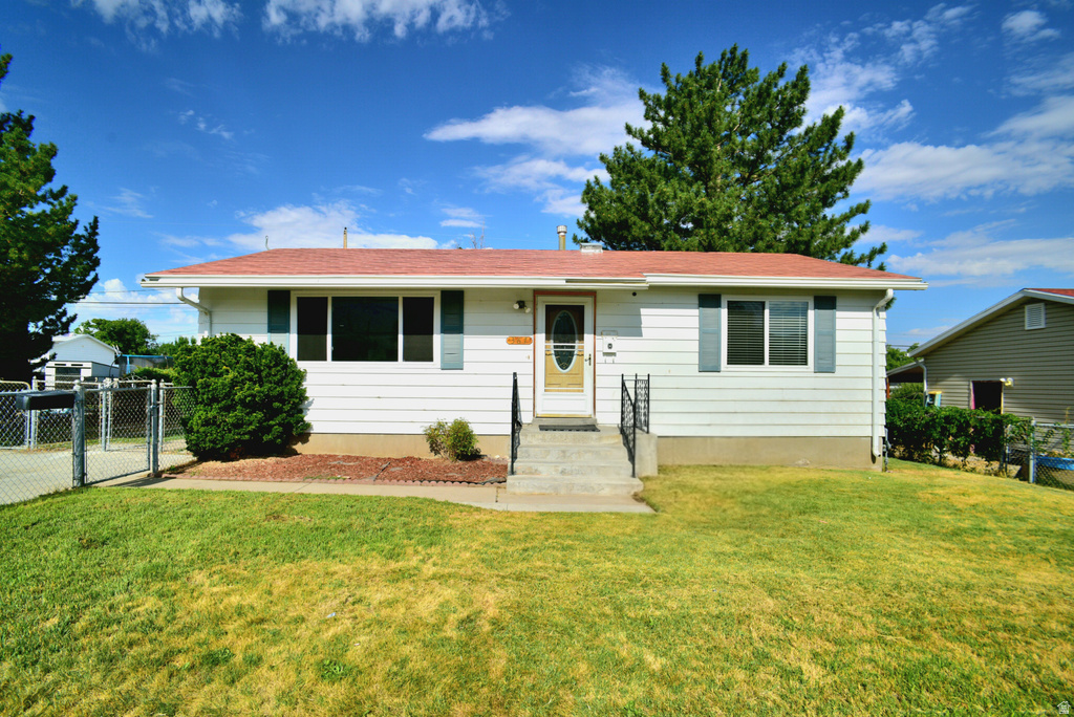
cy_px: 358
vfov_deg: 70.5
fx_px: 507
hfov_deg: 93.2
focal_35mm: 17
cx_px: 537
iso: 400
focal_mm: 17
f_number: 7.1
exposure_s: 1/10000
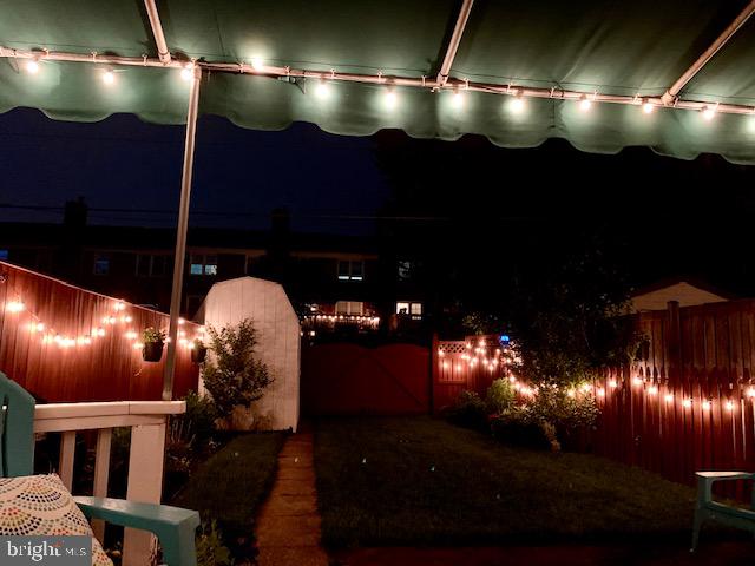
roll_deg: -1.3
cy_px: 283
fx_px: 567
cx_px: 378
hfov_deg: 67.3
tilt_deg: +5.9
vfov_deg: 53.1
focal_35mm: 26
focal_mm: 4.25
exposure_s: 1/20
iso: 800
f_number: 1.8
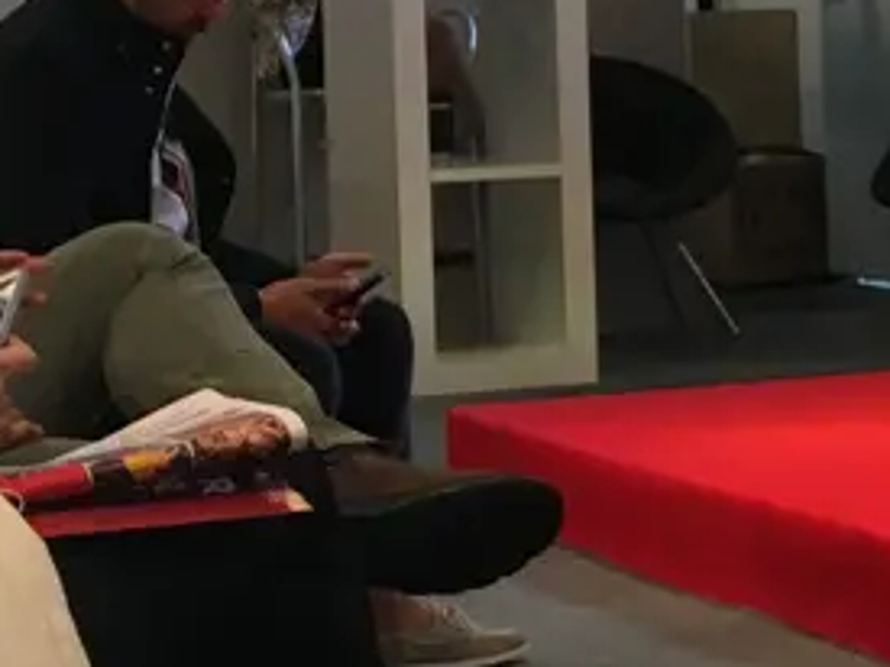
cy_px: 178
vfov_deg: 9.9
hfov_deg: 12.5
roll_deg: +0.3
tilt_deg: -3.2
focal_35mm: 149
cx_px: 1419
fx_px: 3829
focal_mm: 4.15
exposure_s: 1/33
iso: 32
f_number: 2.2
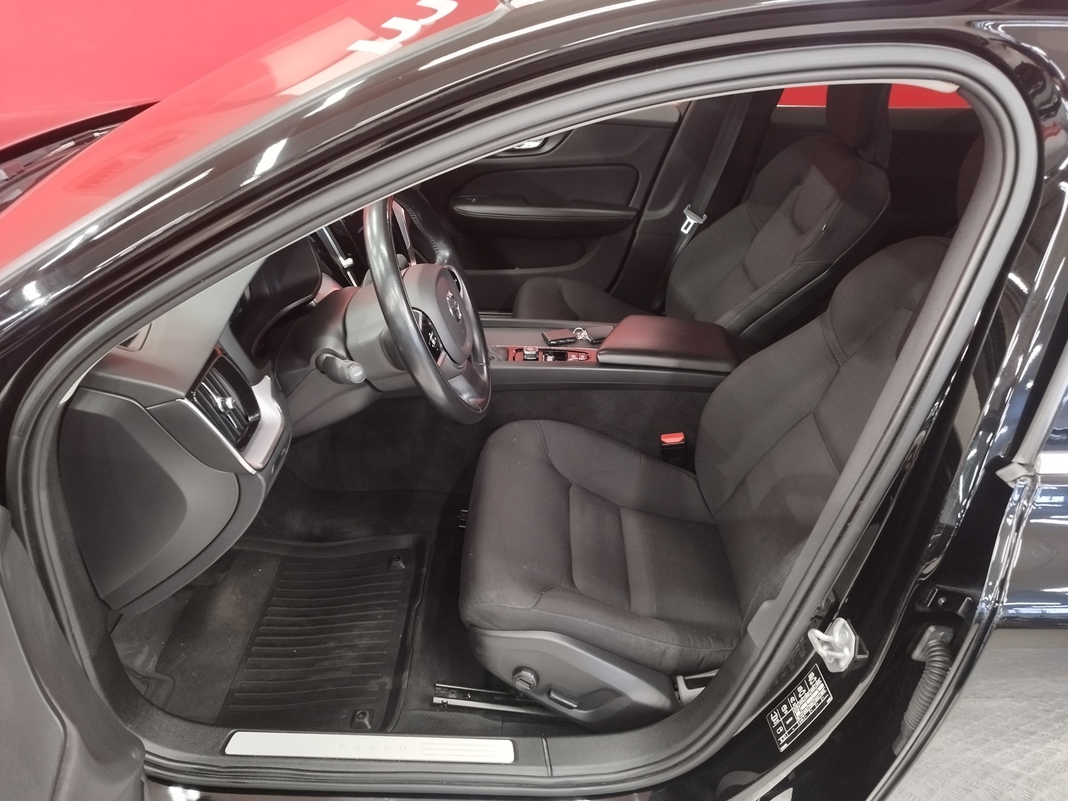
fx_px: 771
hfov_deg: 69.4
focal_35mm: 25
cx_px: 534
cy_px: 400
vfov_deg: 54.9
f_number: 1.89
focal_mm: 5.95
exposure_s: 1/25
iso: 430
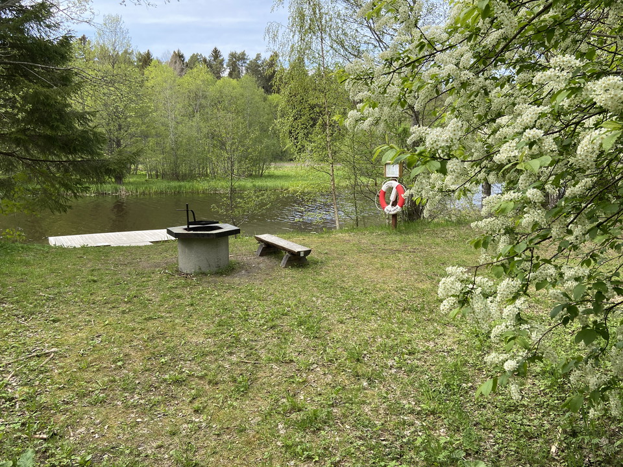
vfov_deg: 53.1
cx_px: 312
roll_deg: -0.7
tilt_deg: -10.1
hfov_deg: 67.3
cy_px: 234
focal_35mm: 26
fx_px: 468
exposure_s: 1/633
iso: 32
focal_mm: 4.25
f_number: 1.8
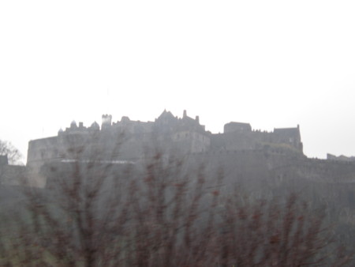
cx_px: 178
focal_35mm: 87
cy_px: 134
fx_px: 893
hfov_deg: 22.5
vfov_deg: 17.0
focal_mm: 14.3
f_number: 5.1
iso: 64
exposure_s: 1/73.4
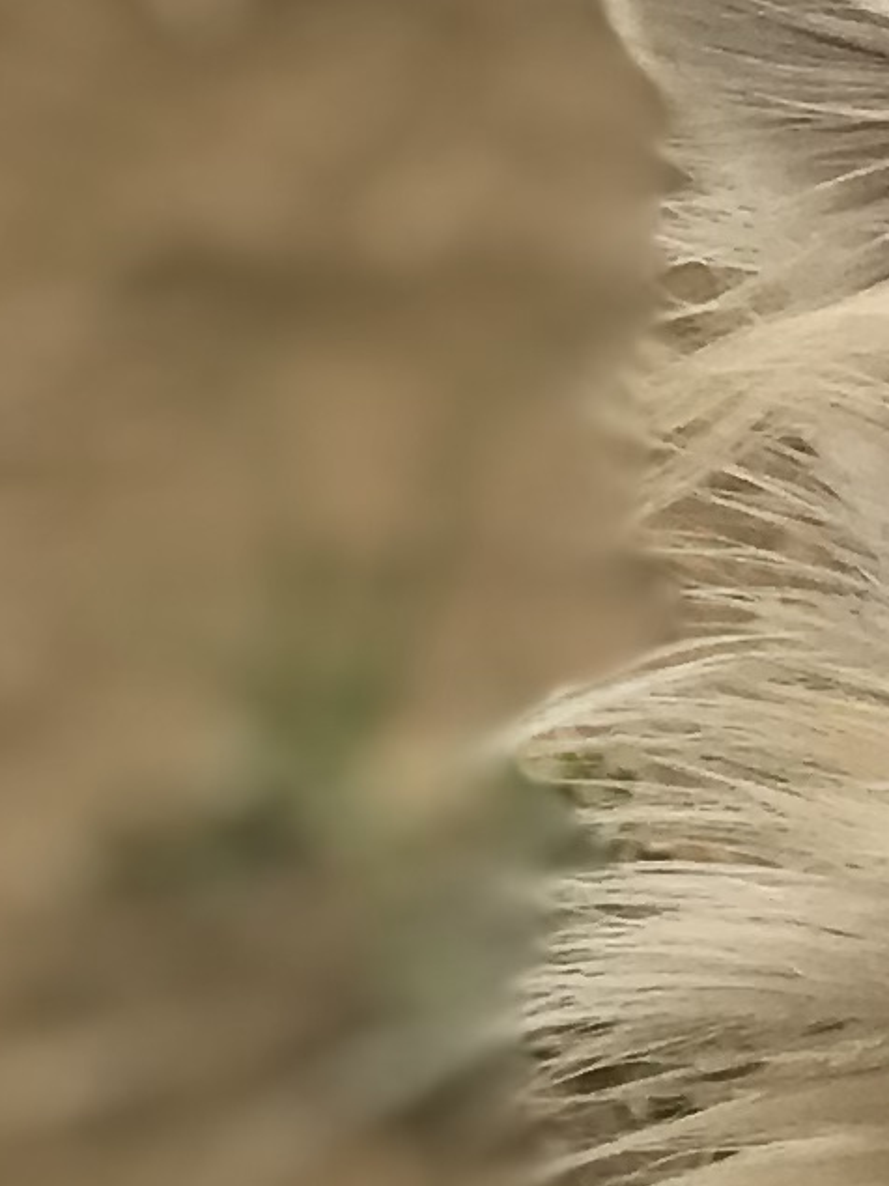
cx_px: 2712
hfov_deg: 4.0
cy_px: 1236
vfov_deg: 5.5
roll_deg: -1.7
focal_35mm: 362
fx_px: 12400
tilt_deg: -41.7
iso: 20
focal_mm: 6.6
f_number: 2.8
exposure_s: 1/314
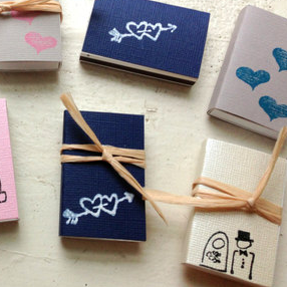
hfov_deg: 29.1
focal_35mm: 56
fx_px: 525
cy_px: 103
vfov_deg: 30.4
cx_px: 21
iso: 50
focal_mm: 4.13
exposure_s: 1/30
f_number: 2.4
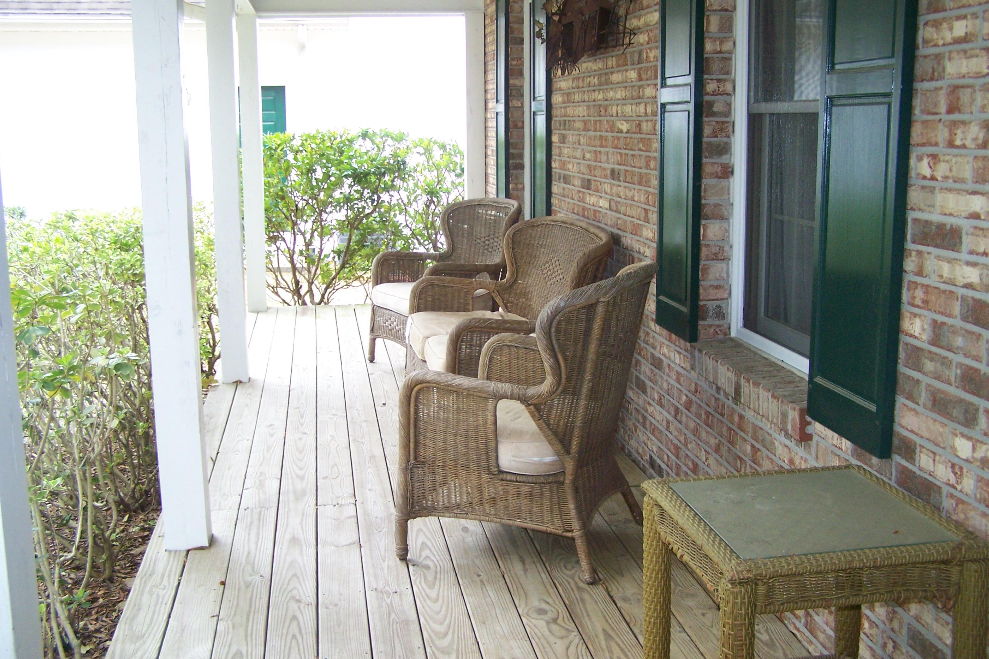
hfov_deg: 48.5
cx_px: 499
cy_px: 311
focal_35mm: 40
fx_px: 1099
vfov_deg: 33.4
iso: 160
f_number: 2.8
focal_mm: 6.3
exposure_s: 1/100
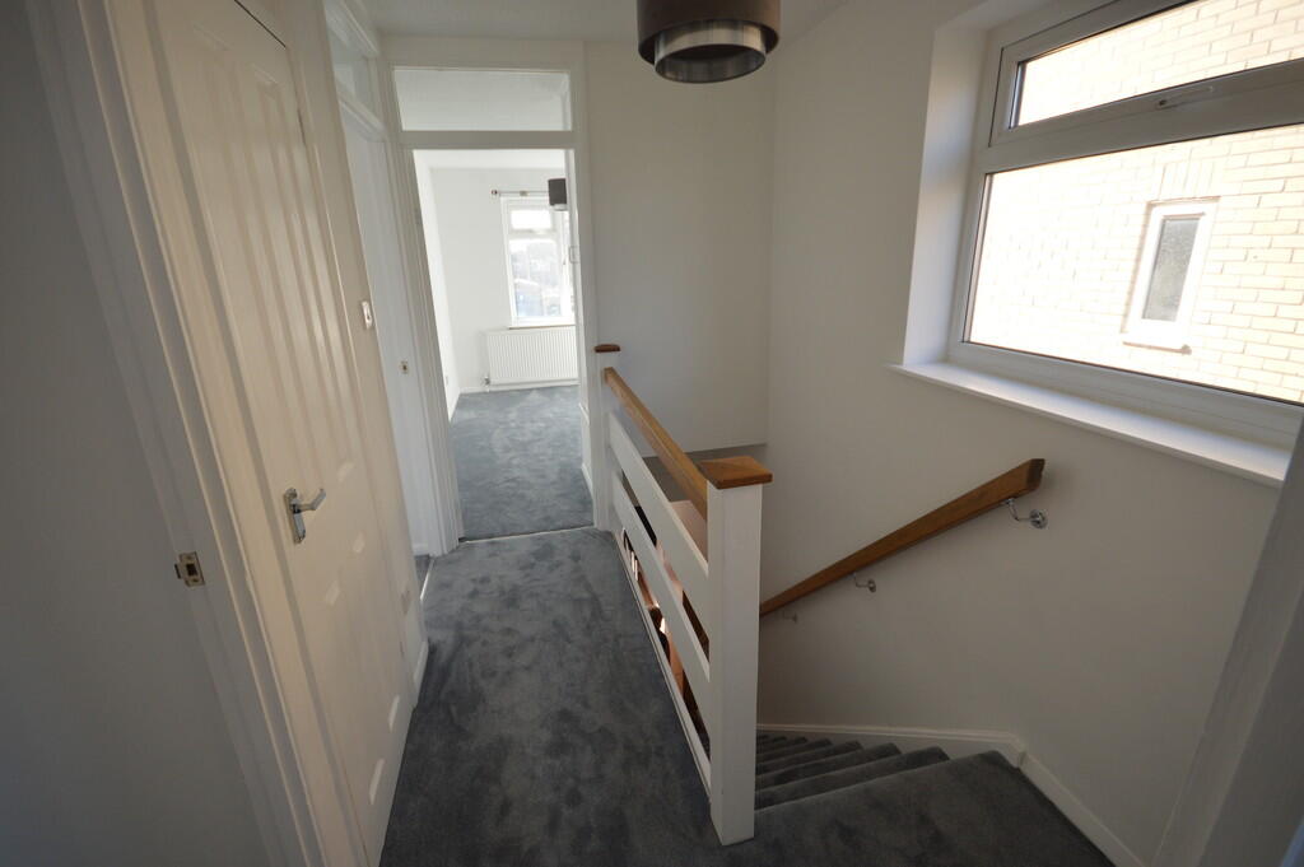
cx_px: 652
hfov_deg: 100.4
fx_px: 543
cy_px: 434
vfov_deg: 77.2
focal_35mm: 15
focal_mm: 10
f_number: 5.6
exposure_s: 1/125
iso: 250
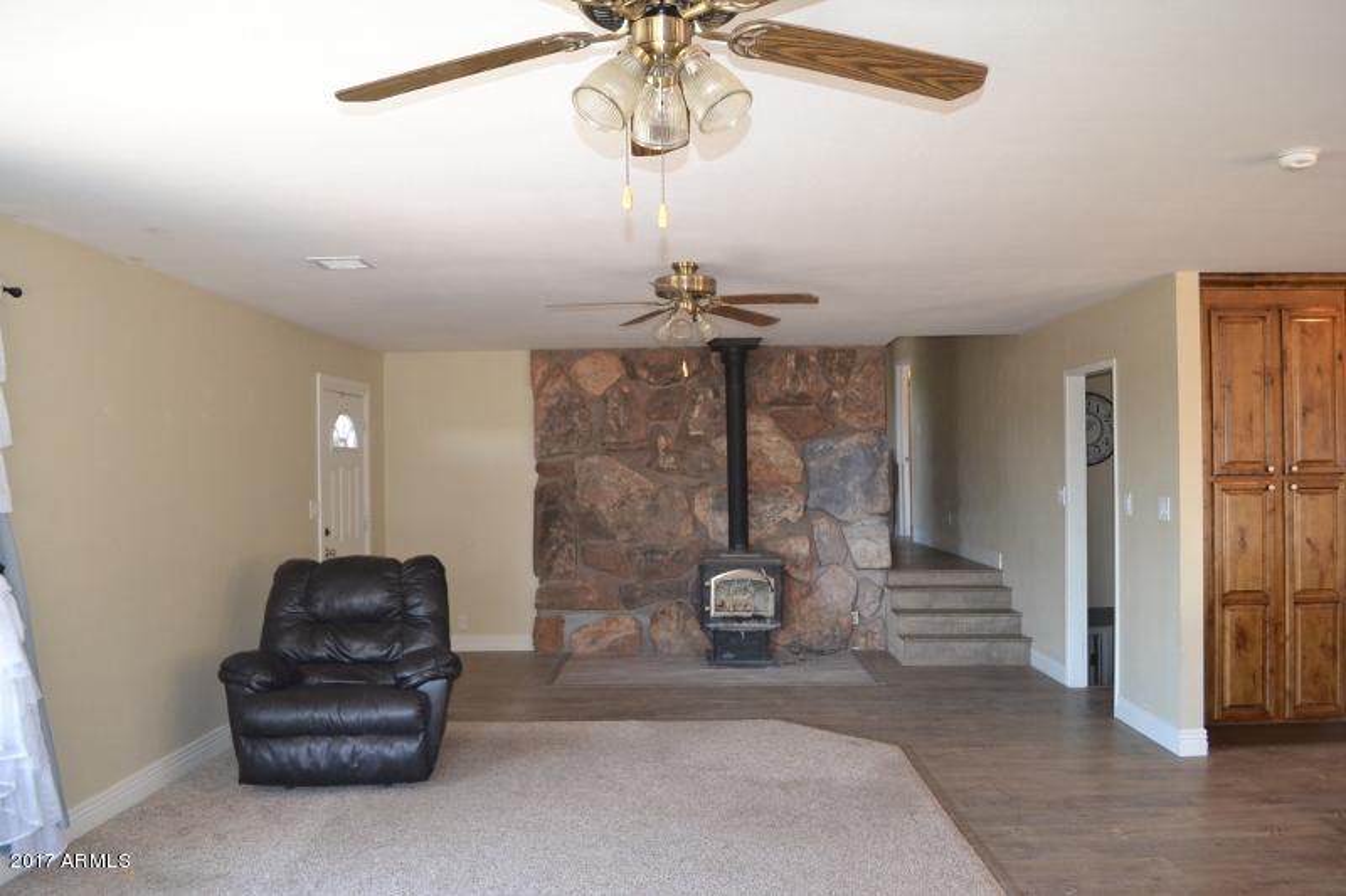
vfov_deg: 47.9
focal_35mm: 27
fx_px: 1009
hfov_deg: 67.4
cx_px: 673
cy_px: 448
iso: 500
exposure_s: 1/60
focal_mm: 18
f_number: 3.5
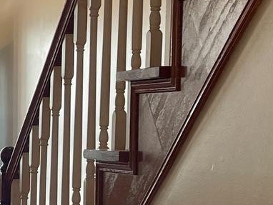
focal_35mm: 134
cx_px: -280
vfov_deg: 11.0
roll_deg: -0.6
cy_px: 164
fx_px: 1057
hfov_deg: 12.8
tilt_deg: -1.3
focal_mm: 5.1
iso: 40
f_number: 1.6
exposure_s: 1/120
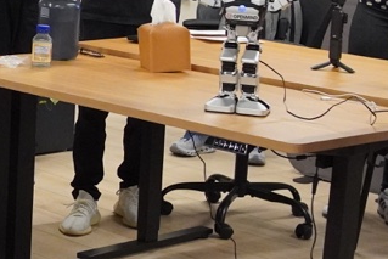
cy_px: 12
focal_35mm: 130
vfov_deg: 10.5
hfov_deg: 14.6
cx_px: -210
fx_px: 1400
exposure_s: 1/160
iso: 4000
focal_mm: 23
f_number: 4
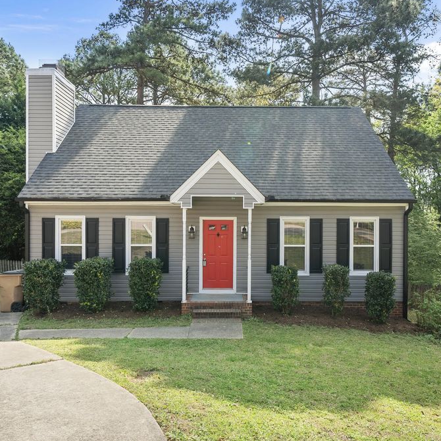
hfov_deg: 60.9
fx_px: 375
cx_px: 232
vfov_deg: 60.9
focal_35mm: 26
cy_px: 218
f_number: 7.1
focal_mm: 20
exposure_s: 1/60
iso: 80
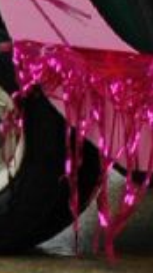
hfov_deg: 1.7
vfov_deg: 3.0
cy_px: -317
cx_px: 380
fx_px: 5160
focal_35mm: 714
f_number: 7.1
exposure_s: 1/125
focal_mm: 55
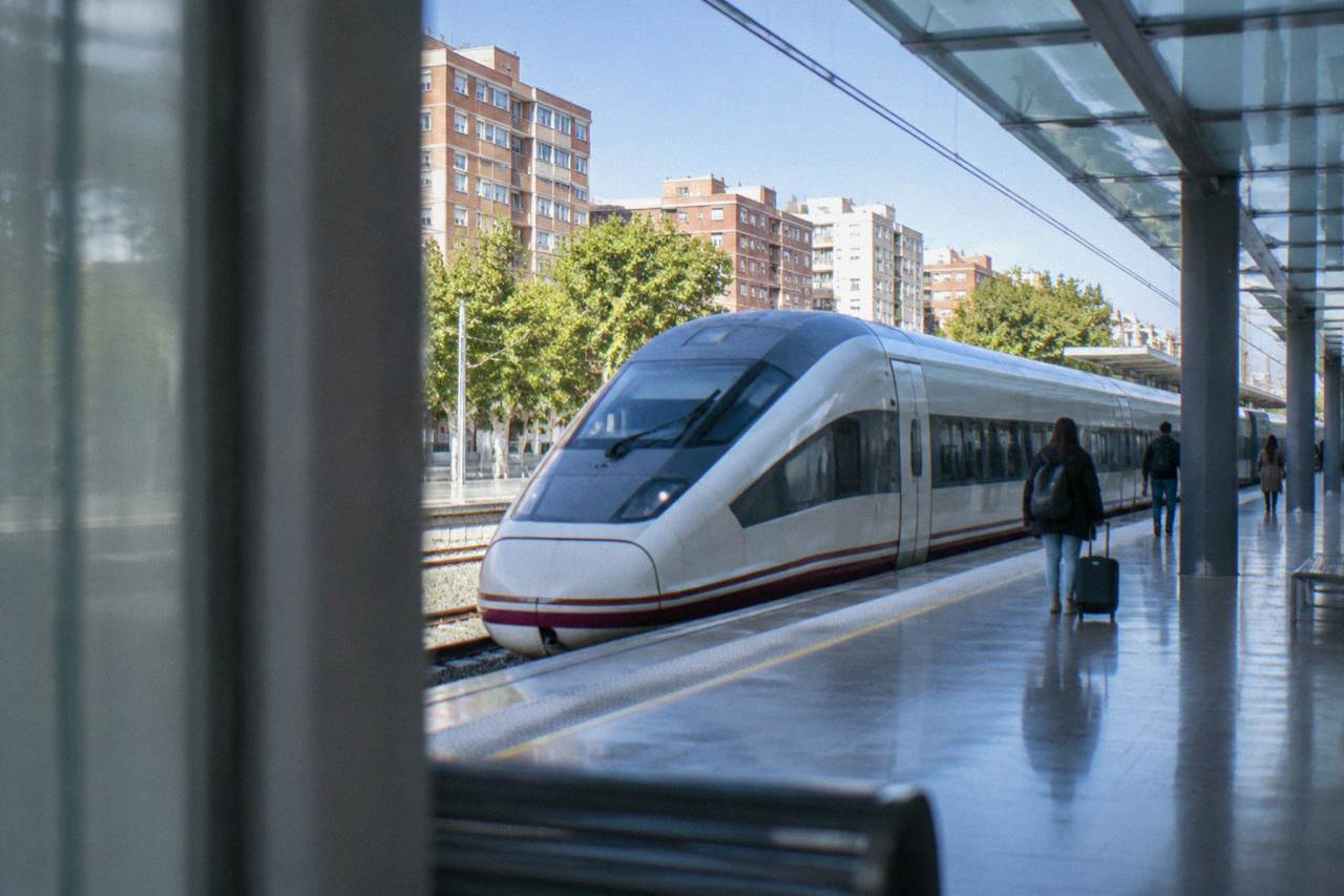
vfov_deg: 53.1
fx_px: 896
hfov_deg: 73.8
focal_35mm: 24
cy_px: 448
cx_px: 672
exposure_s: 1/40
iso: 800
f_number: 6.3
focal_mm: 24
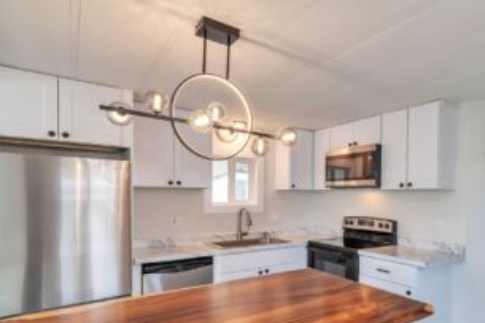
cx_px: 316
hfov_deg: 77.4
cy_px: 198
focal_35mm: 22
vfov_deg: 57.4
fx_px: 292
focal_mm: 11
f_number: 9
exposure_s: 1/13
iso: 250
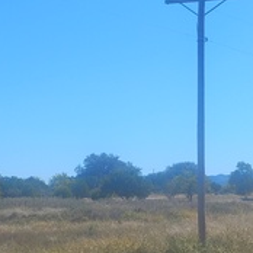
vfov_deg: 18.6
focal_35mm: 91
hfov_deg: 19.1
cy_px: 244
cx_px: 99
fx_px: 752
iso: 100
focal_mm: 4.26
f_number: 1.8
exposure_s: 1/822
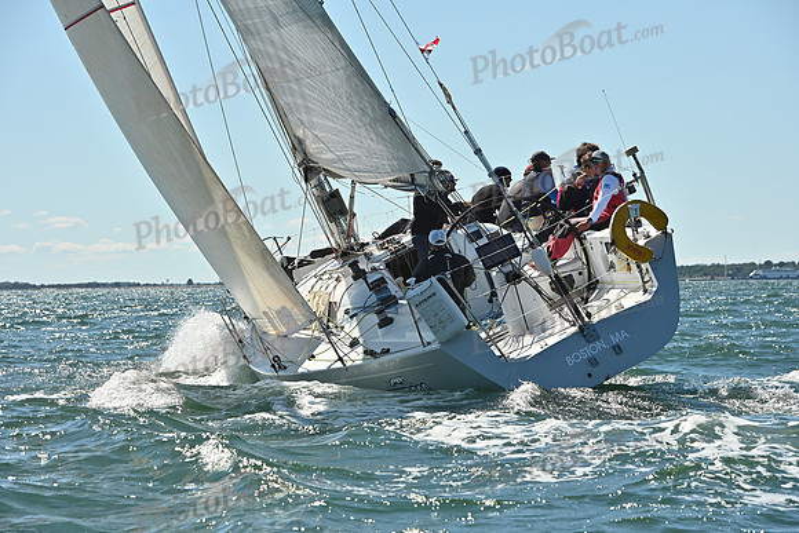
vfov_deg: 9.8
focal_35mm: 140
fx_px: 3108
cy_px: 266
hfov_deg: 14.7
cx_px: 400
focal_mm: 140
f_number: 8
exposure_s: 1/1250
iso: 320
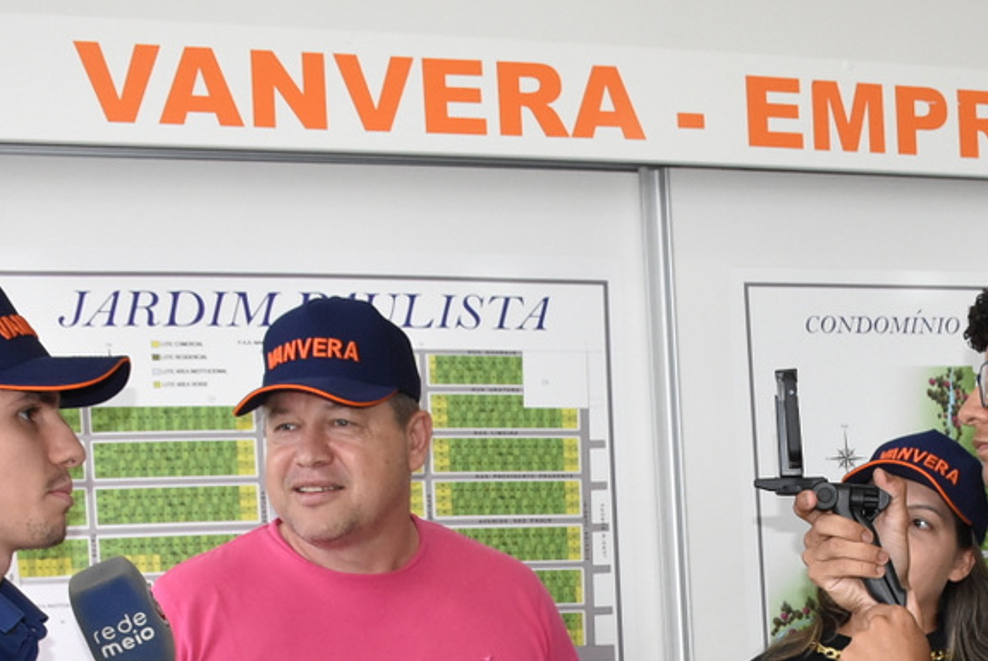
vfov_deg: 17.8
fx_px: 2006
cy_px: 791
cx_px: 770
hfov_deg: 27.2
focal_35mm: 73
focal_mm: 20
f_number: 5.6
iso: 1600
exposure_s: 1/250
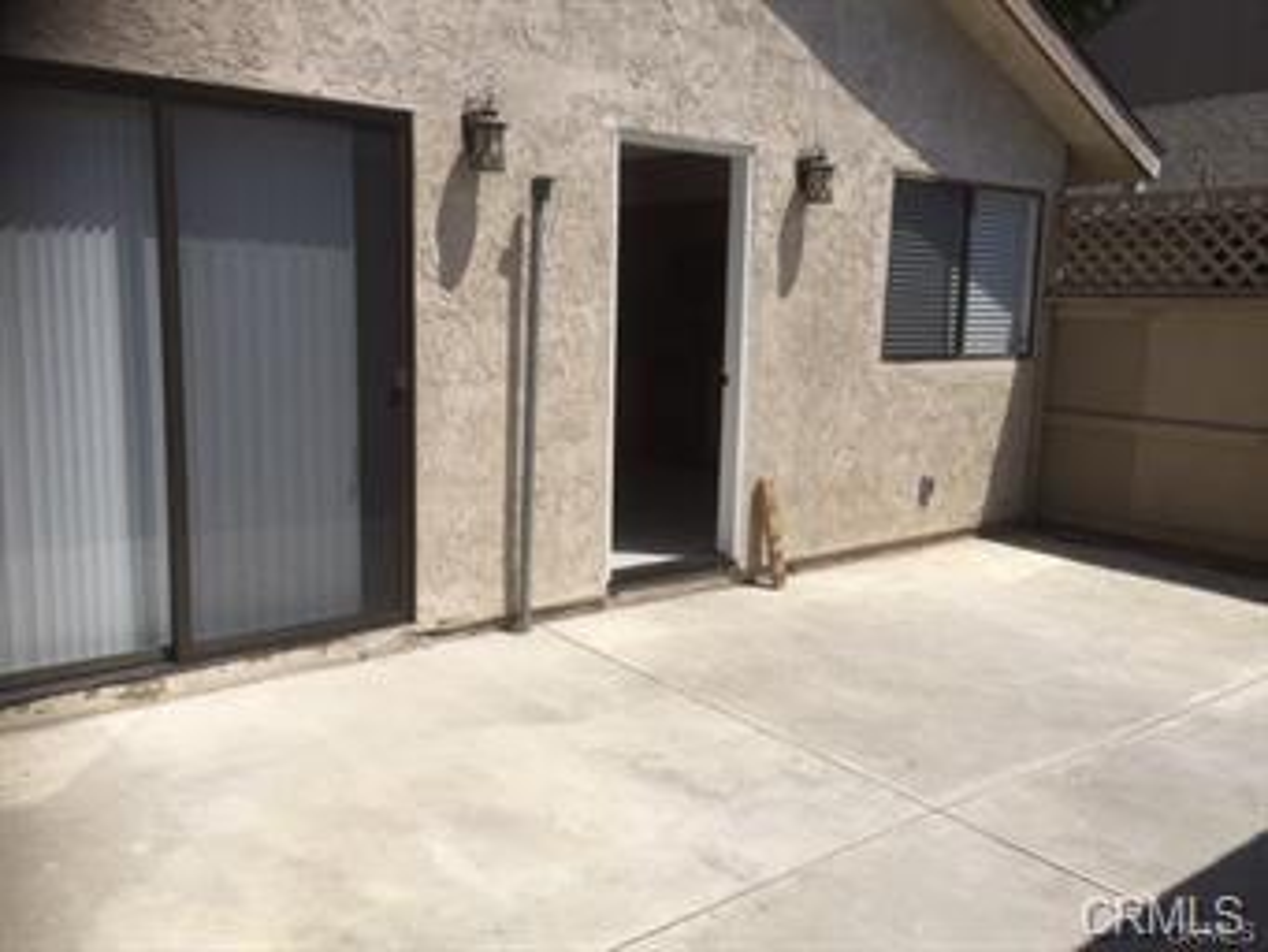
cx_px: 634
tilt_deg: -6.2
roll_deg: -2.8
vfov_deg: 48.3
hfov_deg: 61.6
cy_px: 476
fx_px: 1063
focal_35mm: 29
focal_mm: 4.15
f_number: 2.2
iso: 32
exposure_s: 1/3300
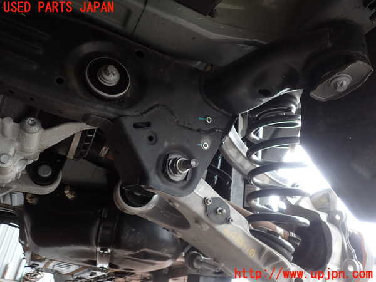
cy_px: 141
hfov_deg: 60.0
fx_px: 326
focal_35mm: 30
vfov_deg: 46.8
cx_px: 188
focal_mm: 5.4
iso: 100
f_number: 2.3
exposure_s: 1/60
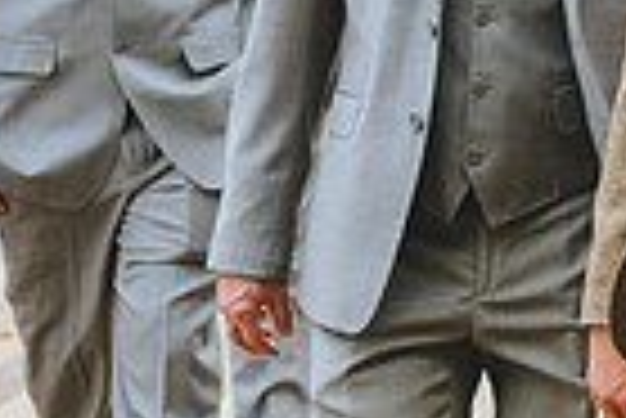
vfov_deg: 6.7
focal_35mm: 203
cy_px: -56
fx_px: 3534
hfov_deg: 9.8
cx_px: 917
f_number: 2.8
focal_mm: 44
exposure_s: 1/800
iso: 200
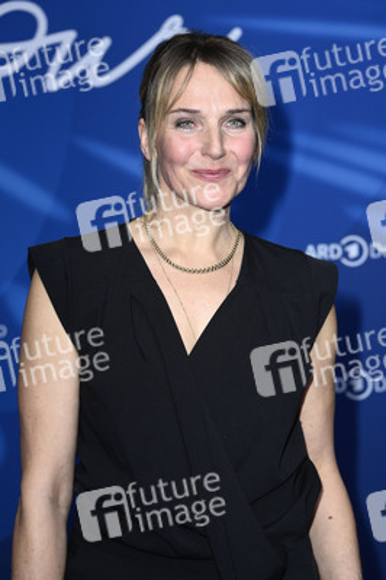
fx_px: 1869
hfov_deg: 11.8
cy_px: 290
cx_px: 193
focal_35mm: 116
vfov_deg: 17.7
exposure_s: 1/250
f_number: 6.3
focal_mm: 116
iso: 640
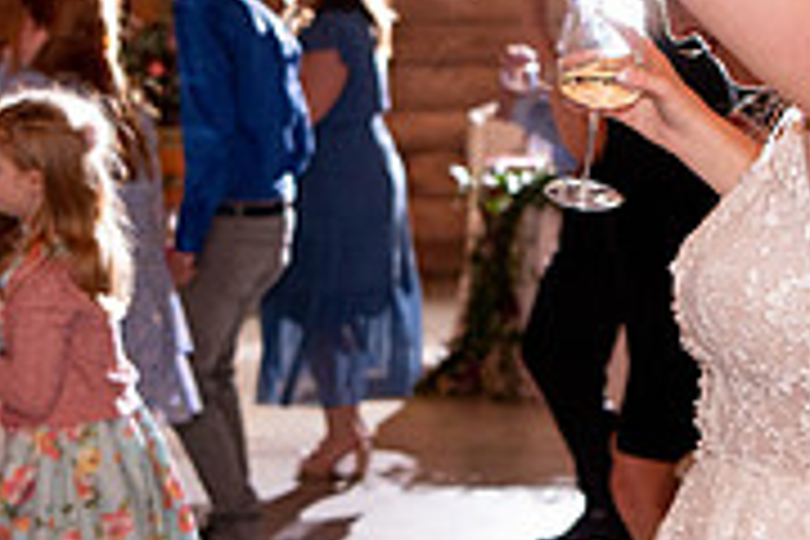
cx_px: 422
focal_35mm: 115
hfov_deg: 17.8
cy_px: 222
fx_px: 2587
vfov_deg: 11.9
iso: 2500
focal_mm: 34
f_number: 2.8
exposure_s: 1/160
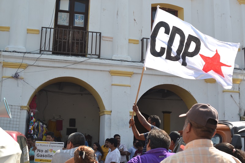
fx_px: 306
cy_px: 82
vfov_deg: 29.9
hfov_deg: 43.6
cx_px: 122
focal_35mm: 45
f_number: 6.3
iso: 100
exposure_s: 1/160
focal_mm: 30
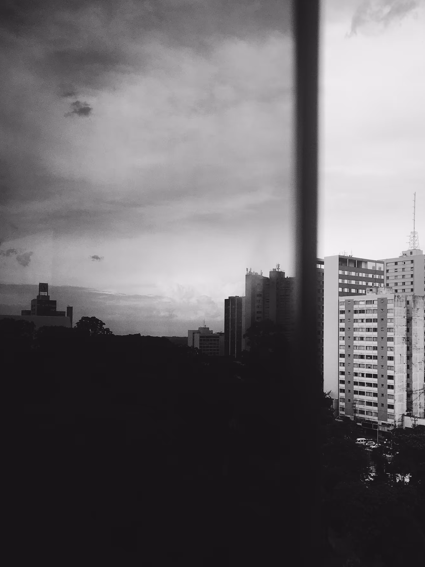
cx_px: 235
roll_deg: -0.9
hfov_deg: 42.9
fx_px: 540
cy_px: 317
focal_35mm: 33
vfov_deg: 55.2
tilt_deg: +2.2
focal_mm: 4.15
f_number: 2.2
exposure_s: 1/1131
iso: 25
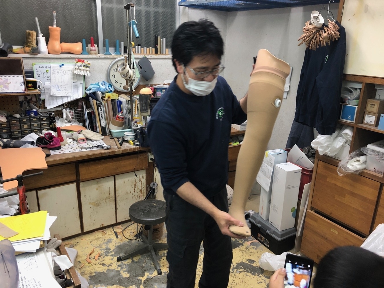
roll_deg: -2.1
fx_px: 311
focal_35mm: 28
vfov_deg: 49.7
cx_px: 192
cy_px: 144
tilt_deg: -18.3
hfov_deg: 63.4
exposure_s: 1/20
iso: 40
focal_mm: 3.99
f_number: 1.8
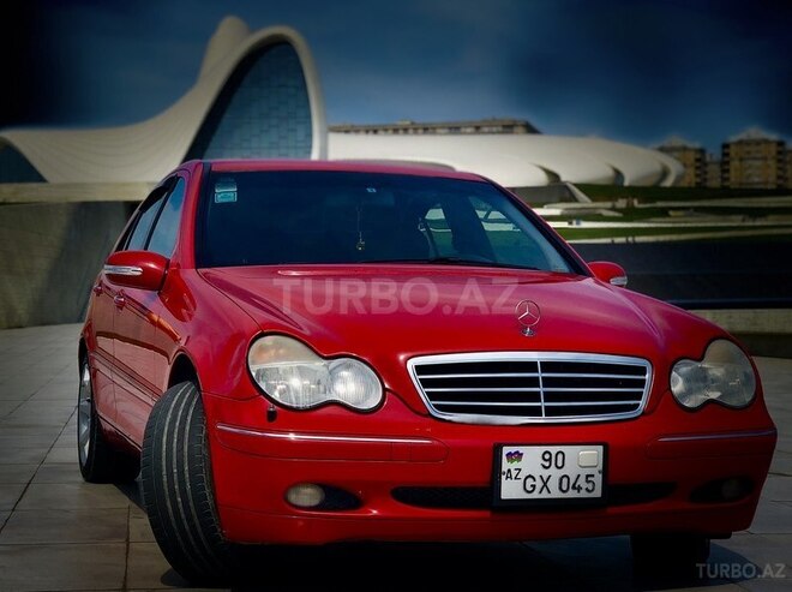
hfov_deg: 36.9
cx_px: 396
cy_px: 296
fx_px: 1188
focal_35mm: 52
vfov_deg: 28.0
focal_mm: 6
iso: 16
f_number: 2.4
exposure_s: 1/1171
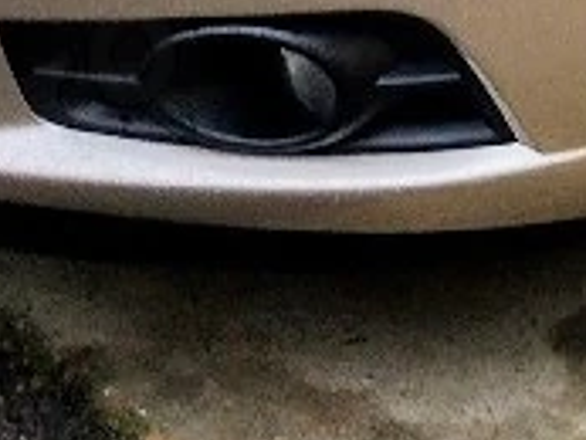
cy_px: -577
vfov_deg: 8.5
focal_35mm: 162
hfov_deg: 11.6
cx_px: 918
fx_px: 2744
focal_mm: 4.27
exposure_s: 1/50
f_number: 1.8
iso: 559
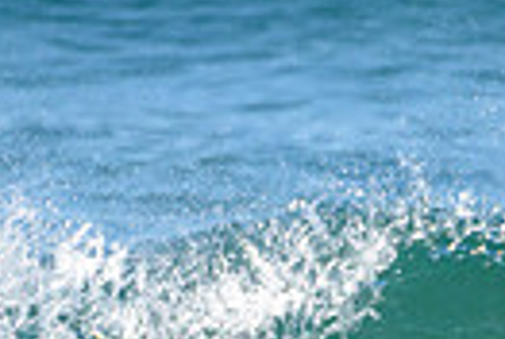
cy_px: 526
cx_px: 584
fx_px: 38060
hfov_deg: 0.8
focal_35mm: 2707
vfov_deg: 0.5
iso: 200
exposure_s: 1/2000
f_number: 5.6
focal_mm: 500
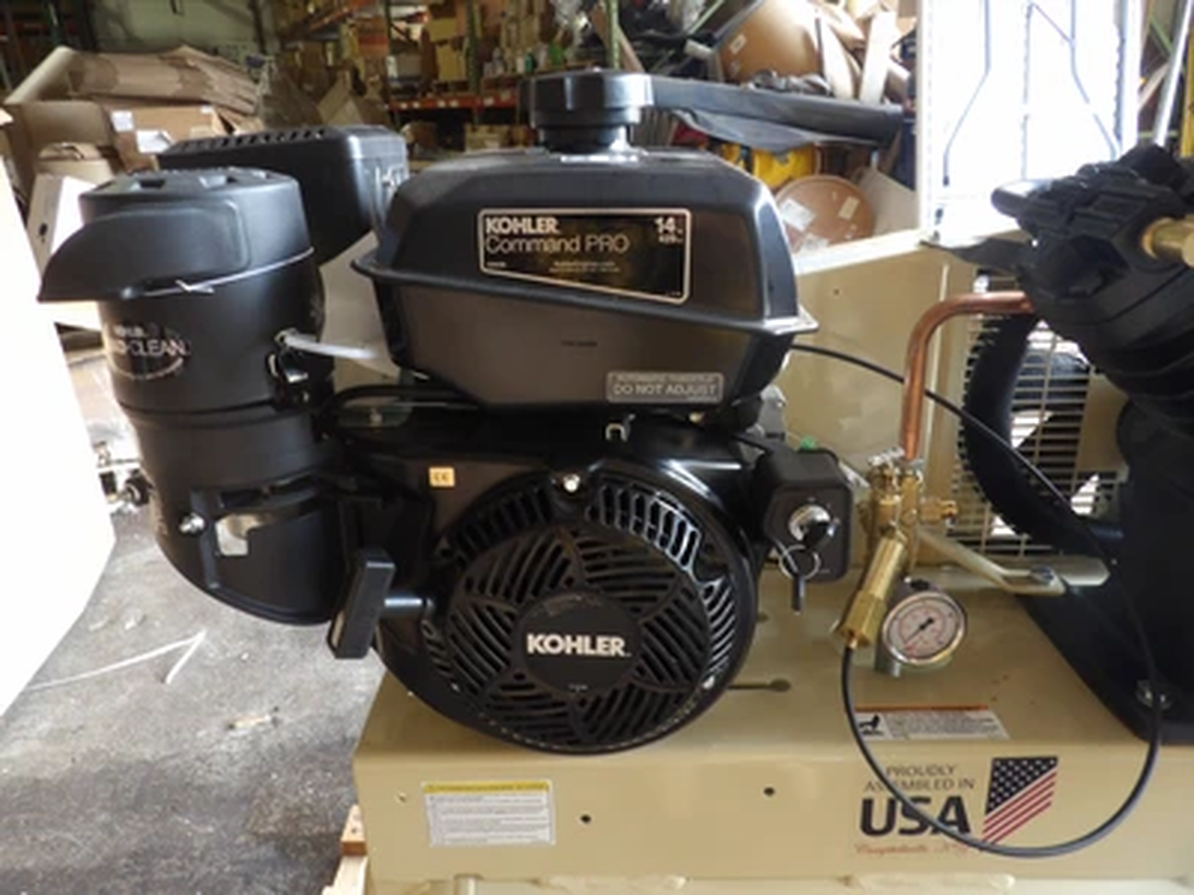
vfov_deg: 56.8
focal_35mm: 24
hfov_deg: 71.6
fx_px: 828
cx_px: 597
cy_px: 448
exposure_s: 1/21
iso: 200
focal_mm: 4.3
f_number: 3.2
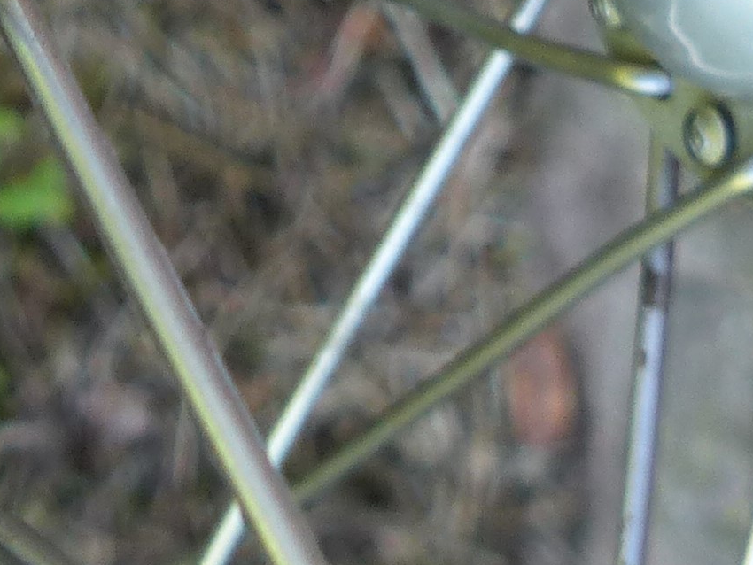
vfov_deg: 11.2
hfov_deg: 15.2
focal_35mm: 129
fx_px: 2807
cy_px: -173
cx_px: 129
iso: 100
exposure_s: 1/60
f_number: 2.8
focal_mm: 5.5
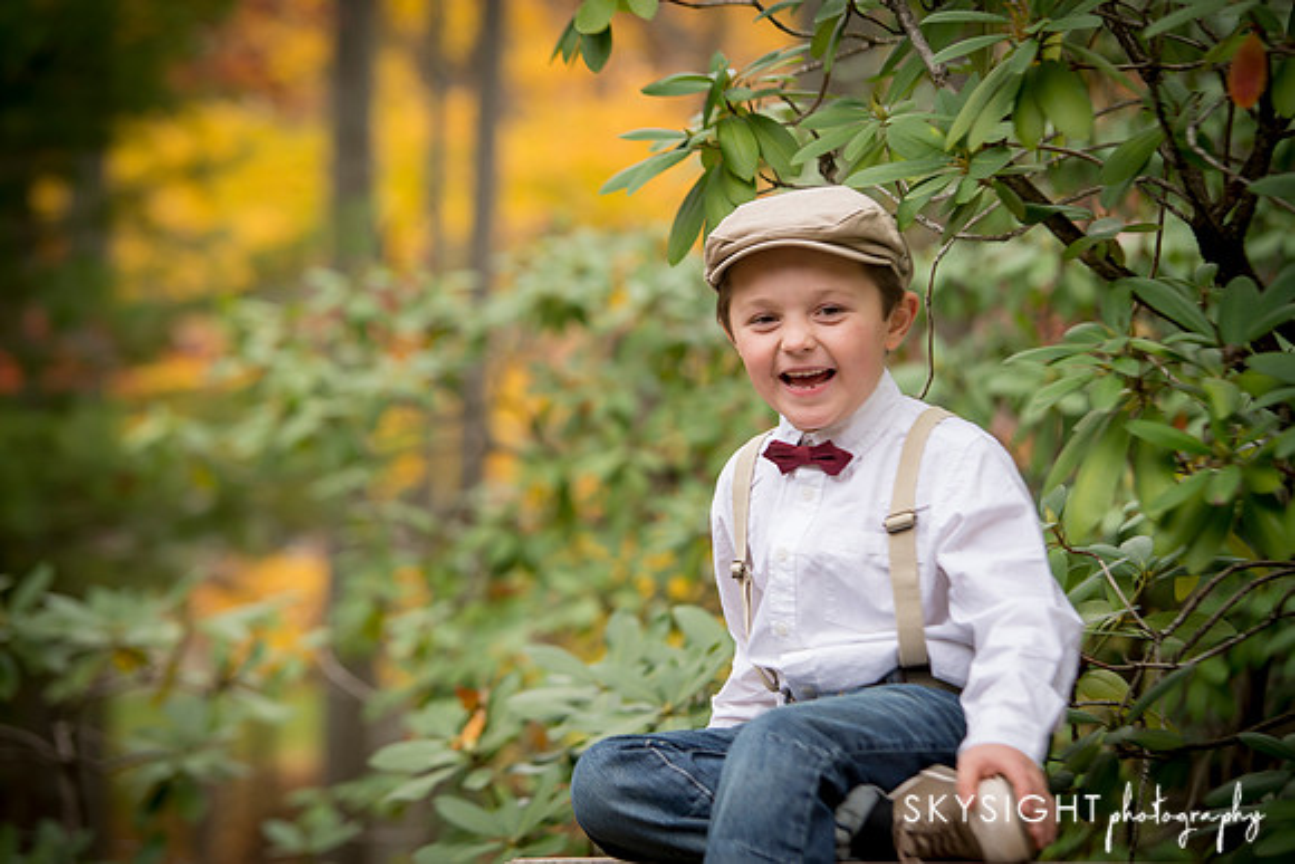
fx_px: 4317
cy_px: 432
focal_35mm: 120
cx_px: 648
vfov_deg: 11.4
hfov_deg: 17.1
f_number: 4
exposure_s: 1/160
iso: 640
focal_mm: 120
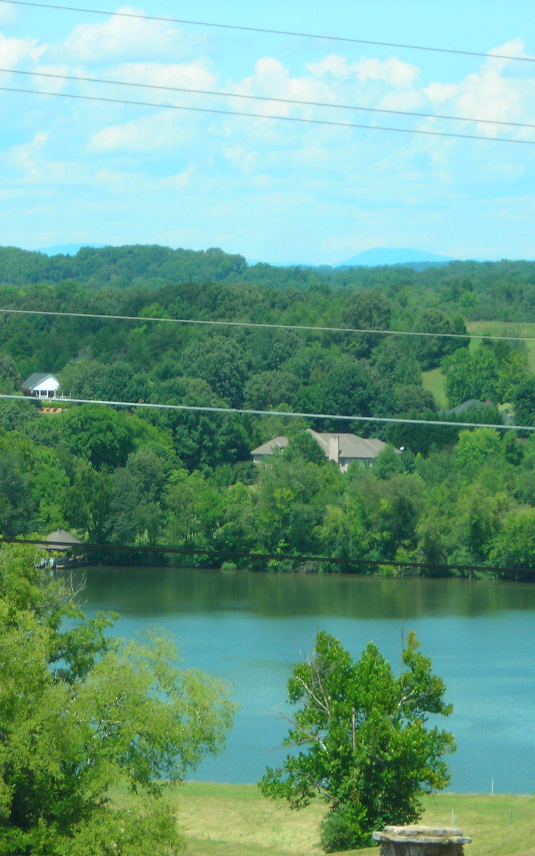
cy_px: 428
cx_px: 164
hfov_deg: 7.9
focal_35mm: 165
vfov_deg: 12.7
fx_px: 3850
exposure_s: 1/170
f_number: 5.3
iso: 50
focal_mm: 19.2
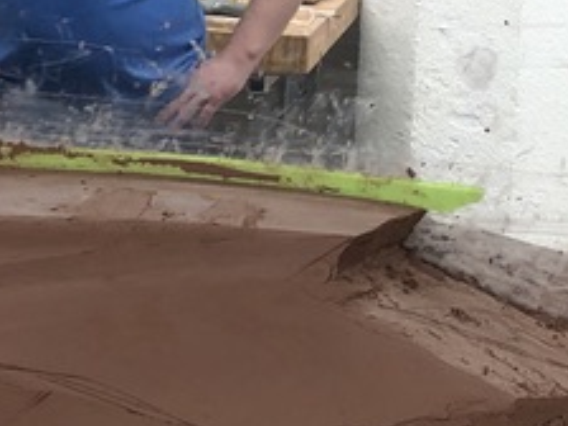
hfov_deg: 15.4
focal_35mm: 128
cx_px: 383
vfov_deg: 11.5
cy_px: 91
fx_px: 2100
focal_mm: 4
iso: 25
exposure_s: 1/30
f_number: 1.8
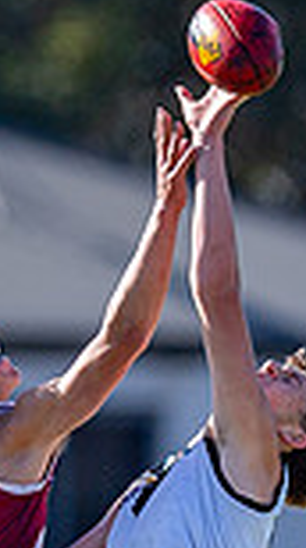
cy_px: 633
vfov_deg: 0.7
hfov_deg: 0.4
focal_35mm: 3191
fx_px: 46284
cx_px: 248
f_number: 4
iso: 200
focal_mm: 500
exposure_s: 1/1600
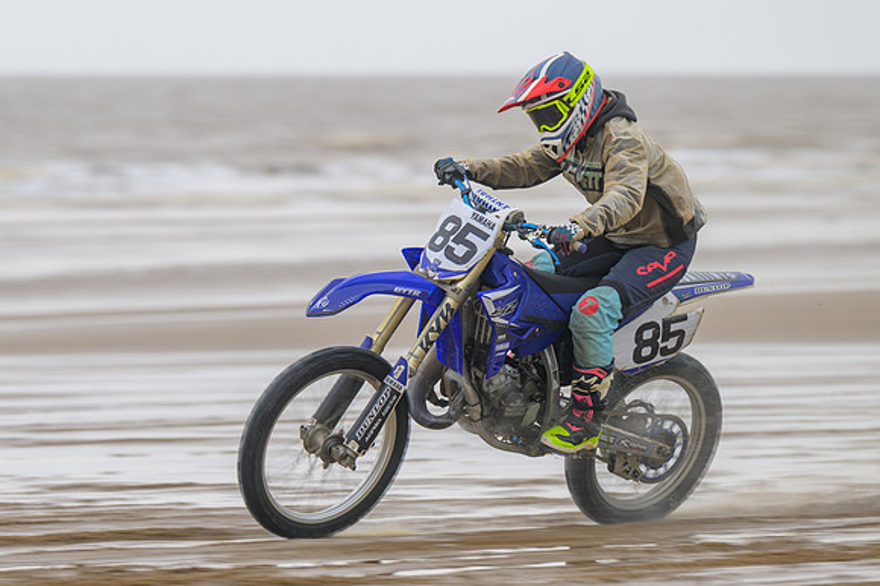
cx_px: 381
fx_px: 8424
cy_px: 291
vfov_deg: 4.0
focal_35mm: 345
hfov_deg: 6.0
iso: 64
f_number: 4
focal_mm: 200
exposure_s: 1/250
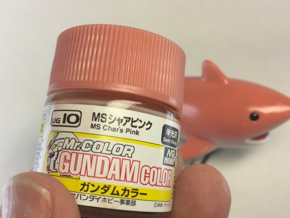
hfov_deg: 48.9
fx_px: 318
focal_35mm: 38
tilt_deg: -59.4
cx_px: 135
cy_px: 122
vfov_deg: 37.7
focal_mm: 4.15
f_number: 2.2
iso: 32
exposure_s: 1/581
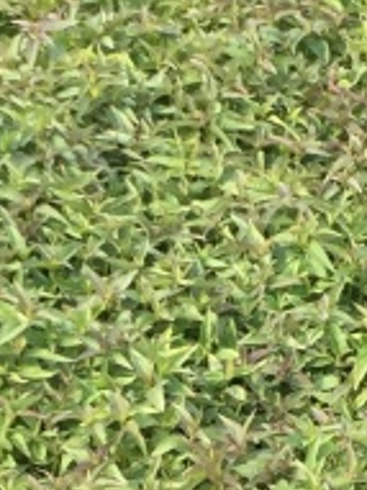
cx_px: 223
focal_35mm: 162
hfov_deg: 9.1
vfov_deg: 12.0
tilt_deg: -32.0
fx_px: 2293
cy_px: 568
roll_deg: -3.1
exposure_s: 1/694
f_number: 2.2
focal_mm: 4.15
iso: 32
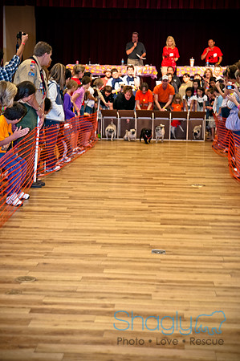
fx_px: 677
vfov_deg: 29.9
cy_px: 180
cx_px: 120
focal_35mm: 68
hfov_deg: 20.1
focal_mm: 45
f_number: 2.8
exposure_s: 1/60
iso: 200
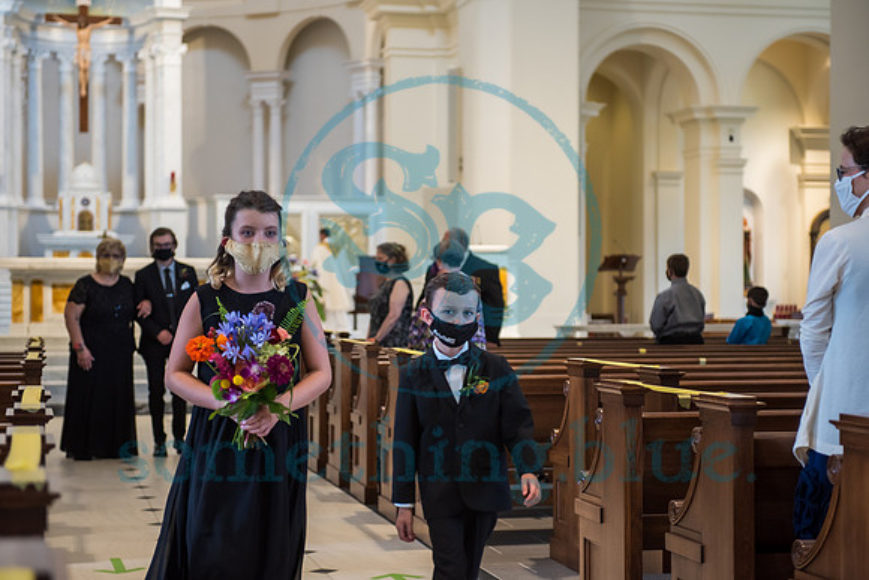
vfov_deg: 18.4
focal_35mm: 74
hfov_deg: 27.3
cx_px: 449
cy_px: 289
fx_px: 1791
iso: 1000
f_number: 2.8
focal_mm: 70
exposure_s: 1/200
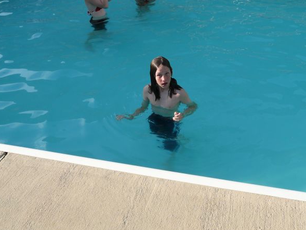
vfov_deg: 37.7
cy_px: 101
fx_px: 336
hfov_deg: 48.6
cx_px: 185
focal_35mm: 38
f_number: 3.6
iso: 100
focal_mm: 4.6
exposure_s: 1/500
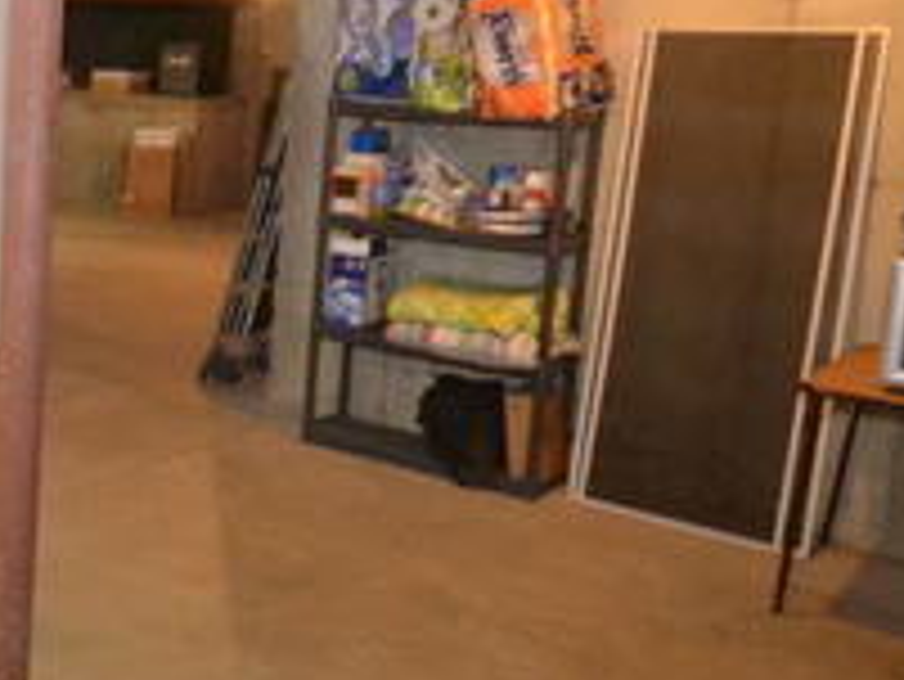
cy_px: 187
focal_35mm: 46
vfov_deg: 31.1
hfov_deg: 31.9
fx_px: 1202
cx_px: -261
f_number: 4
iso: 3200
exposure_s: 1/60
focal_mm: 10
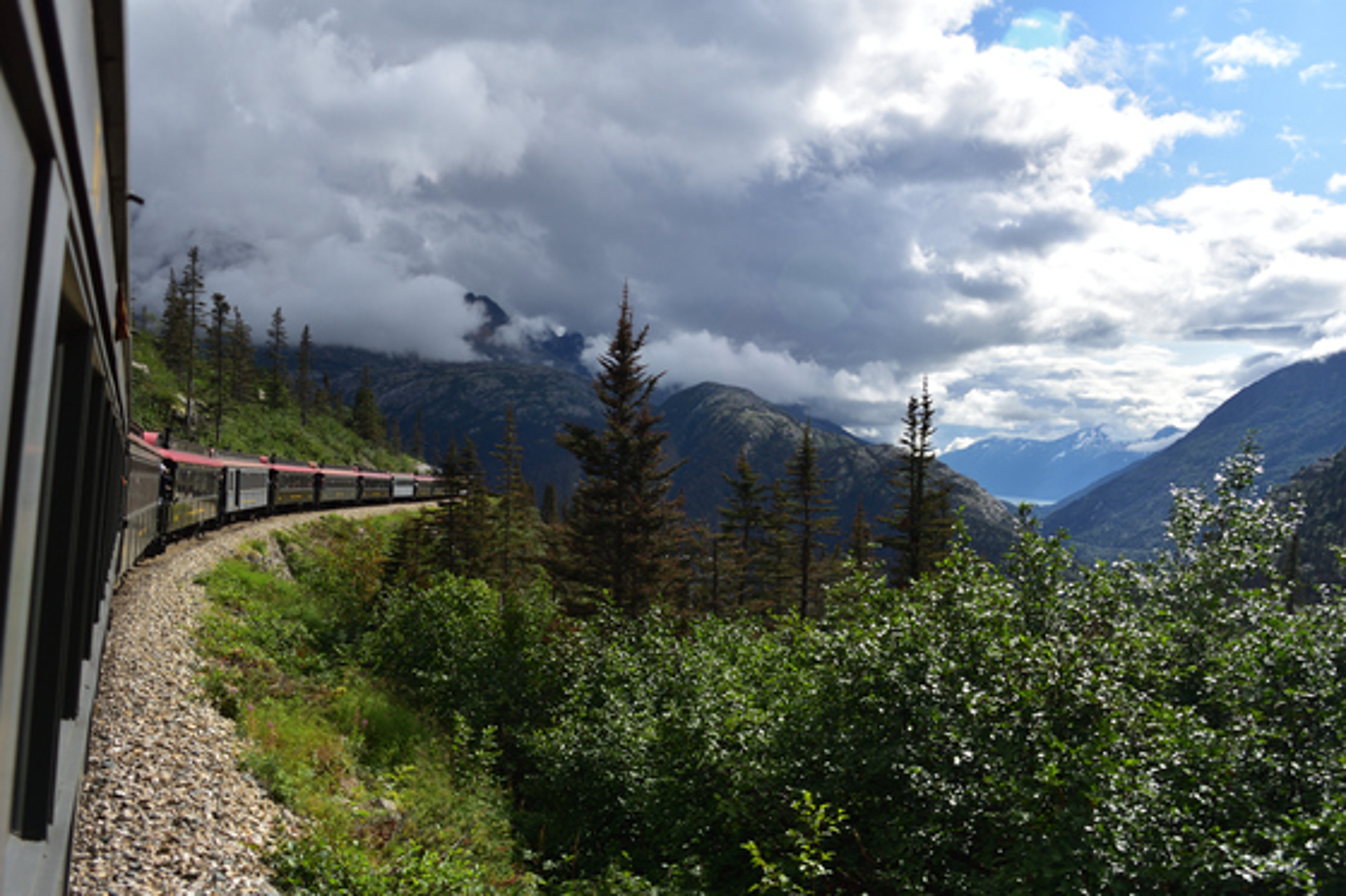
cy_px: 448
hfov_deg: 67.4
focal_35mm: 27
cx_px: 673
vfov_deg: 47.9
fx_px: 1009
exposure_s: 1/1250
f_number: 4.5
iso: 100
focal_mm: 18
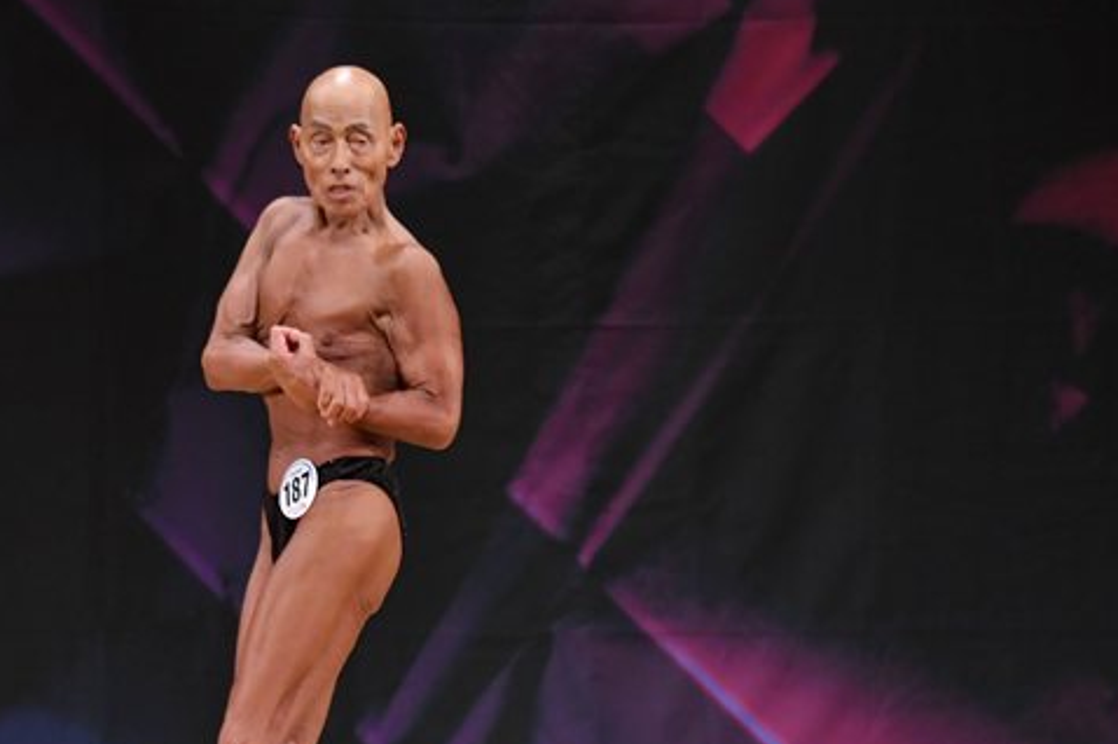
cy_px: 522
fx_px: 13593
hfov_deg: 4.7
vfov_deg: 3.1
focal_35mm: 438
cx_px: 359
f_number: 5.6
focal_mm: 180
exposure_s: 1/400
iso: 2500
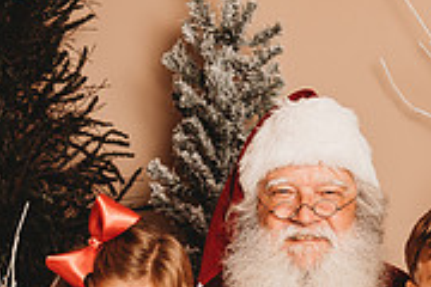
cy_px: 413
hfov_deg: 17.9
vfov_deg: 11.7
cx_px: 362
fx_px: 1353
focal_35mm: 113
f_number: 4
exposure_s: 1/160
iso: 100
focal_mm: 35
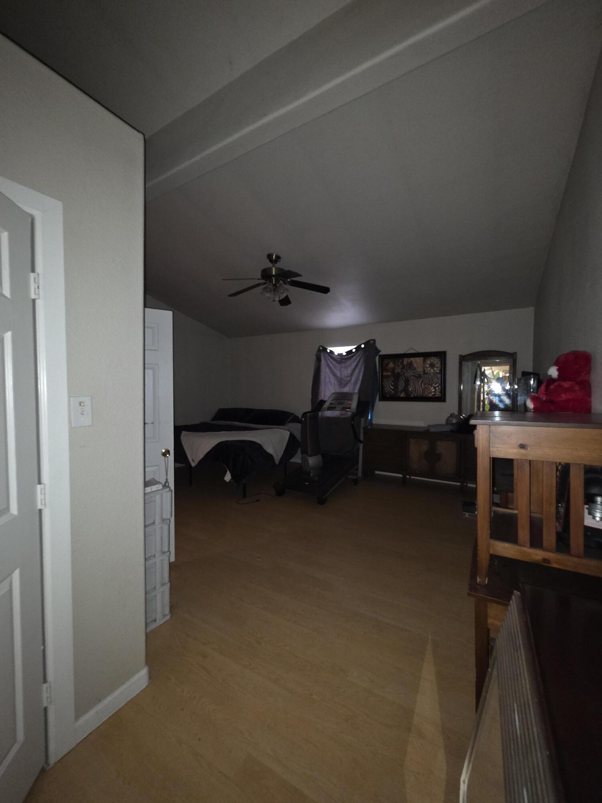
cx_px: 301
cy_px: 402
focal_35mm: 13
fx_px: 301
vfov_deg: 106.2
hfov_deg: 89.9
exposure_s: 1/8
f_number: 1.9
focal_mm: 2.2
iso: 2500
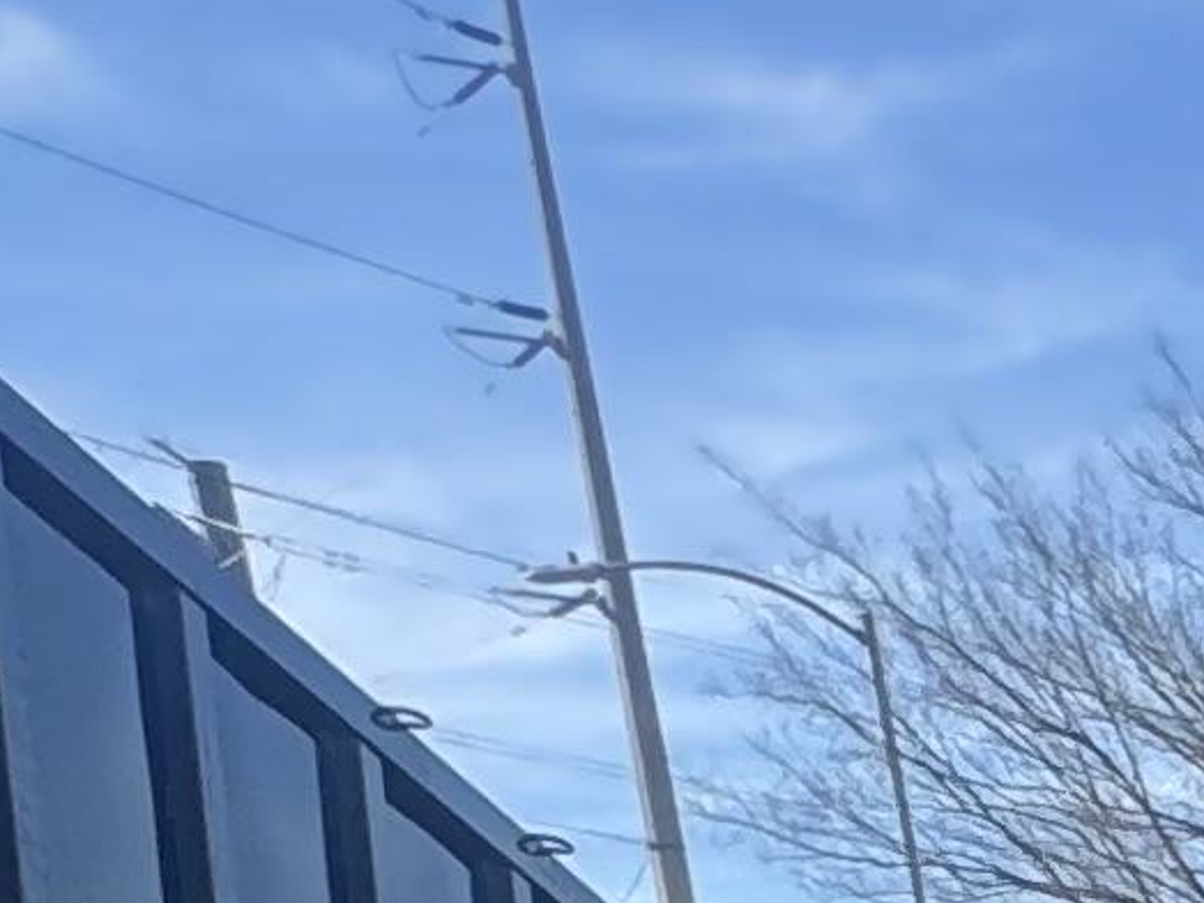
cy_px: 2960
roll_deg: +3.6
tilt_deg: -23.0
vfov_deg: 9.5
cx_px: 2422
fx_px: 3756
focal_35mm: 108
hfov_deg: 14.9
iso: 40
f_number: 2.2
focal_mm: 2.22
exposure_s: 1/451
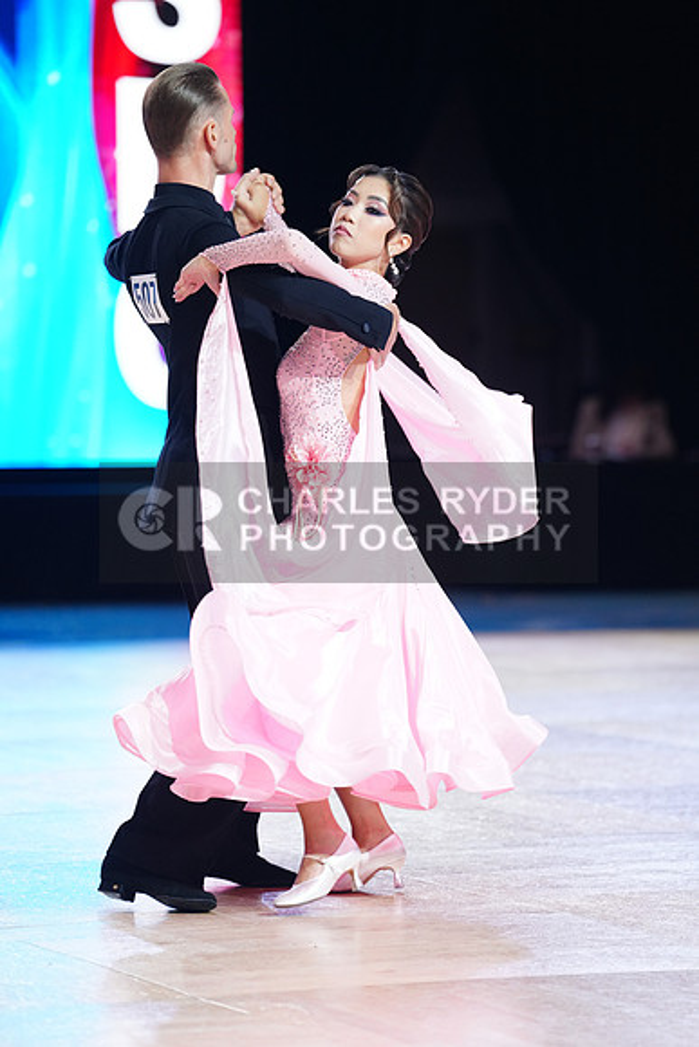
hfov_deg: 8.6
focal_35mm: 159
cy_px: 524
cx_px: 350
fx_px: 4628
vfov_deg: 12.9
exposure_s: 1/250
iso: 1250
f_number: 3.2
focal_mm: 159
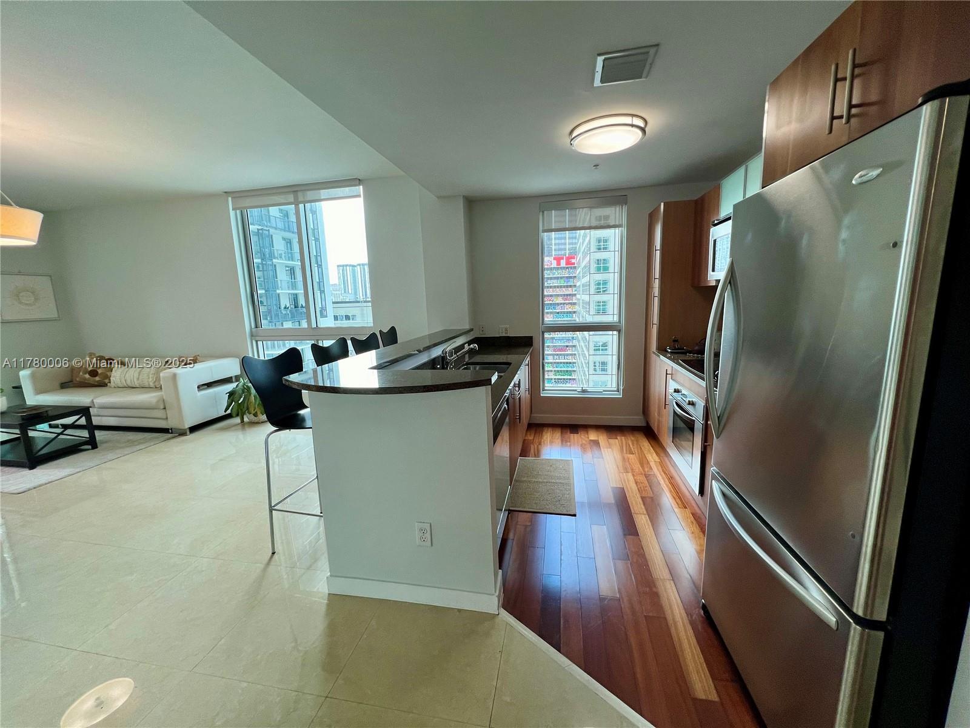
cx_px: 485
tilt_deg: -9.6
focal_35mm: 13
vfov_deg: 89.9
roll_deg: +1.6
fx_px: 364
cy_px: 364
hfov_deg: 106.2
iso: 80
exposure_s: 1/120
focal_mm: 1.57
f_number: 1.8
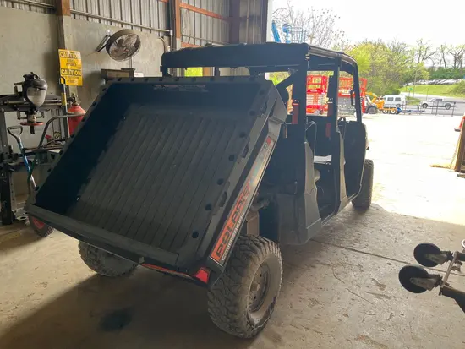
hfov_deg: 67.3
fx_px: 349
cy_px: 174
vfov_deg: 53.1
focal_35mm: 26
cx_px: 232
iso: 32
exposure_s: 1/143
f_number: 1.6
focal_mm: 5.1
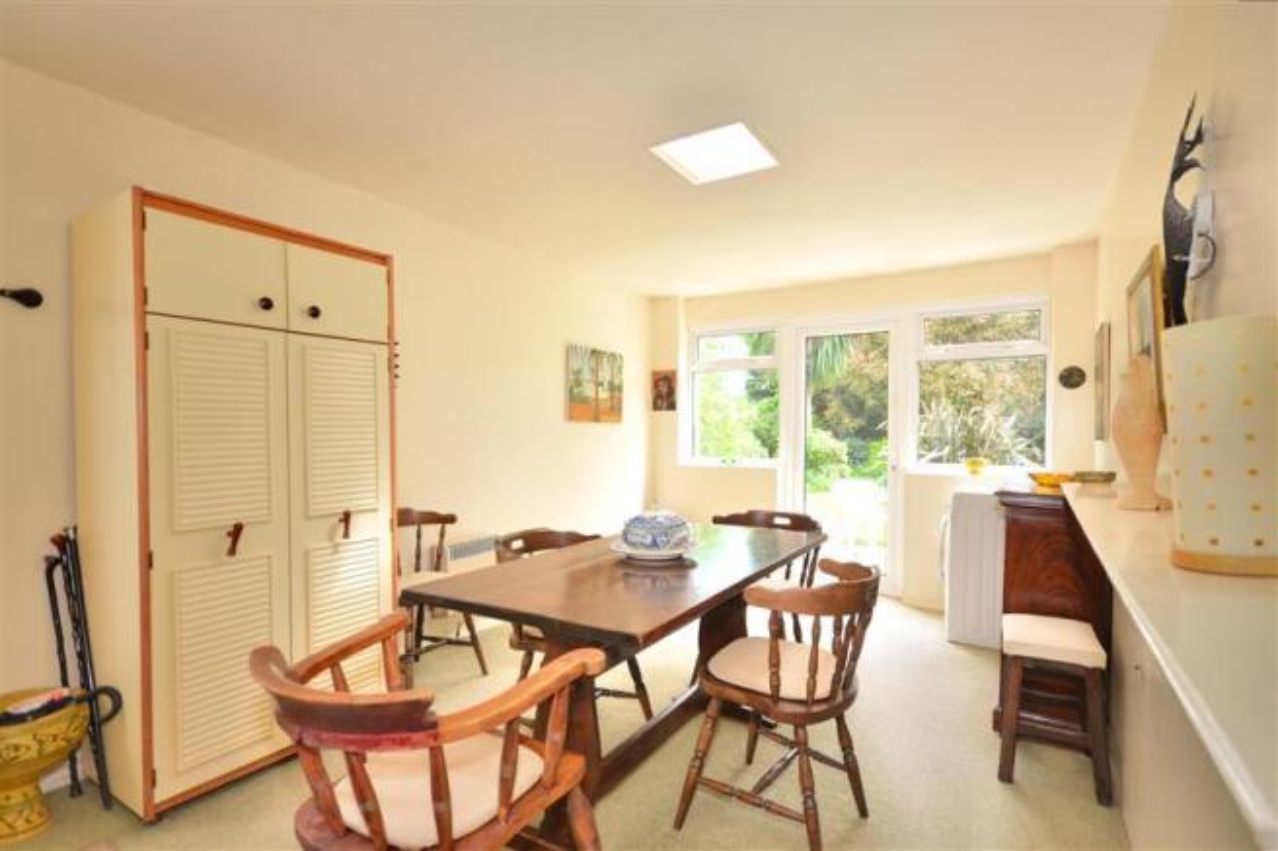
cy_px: 426
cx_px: 639
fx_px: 639
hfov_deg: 90.0
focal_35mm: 18
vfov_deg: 67.4
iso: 200
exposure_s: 1/60
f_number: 5
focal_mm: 12
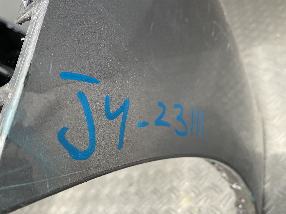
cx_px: 143
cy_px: 107
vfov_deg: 48.2
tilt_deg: -36.4
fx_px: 240
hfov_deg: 61.7
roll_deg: +36.5
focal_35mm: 29
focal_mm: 3
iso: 16
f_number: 1.8
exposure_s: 1/249
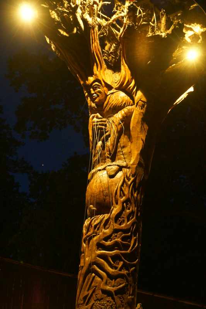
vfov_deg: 29.9
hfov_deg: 20.2
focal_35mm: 68
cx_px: 103
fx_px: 580
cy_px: 154
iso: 1600
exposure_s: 1/8
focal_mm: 45
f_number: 4.5
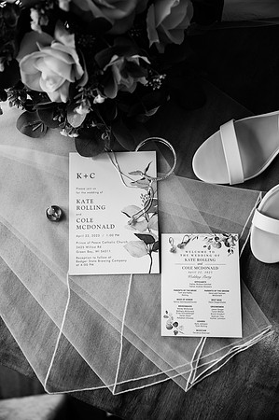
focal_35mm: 34
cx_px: 140
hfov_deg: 38.8
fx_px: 396
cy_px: 210
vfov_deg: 55.8
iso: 250
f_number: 2.8
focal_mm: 34
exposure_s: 1/500
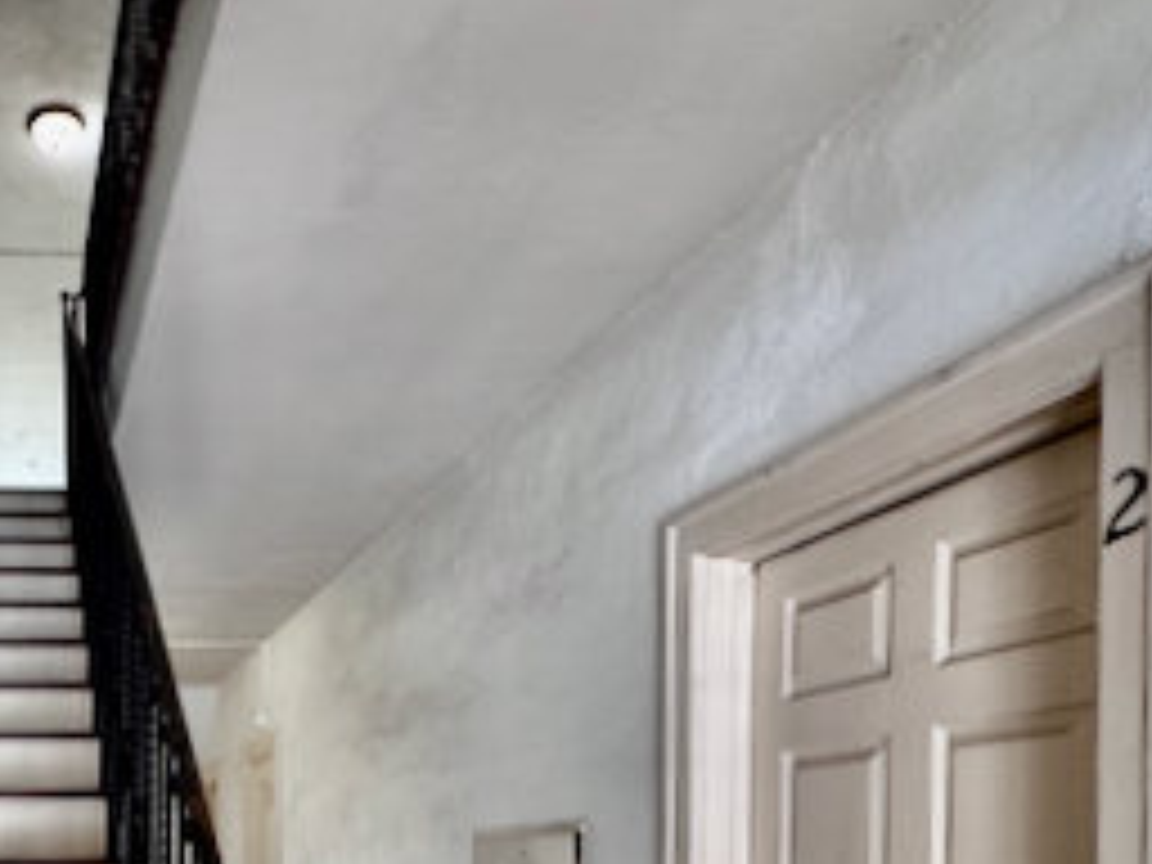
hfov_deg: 46.1
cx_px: 58
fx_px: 1165
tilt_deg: -3.4
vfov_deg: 35.5
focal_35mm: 35
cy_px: 925
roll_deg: -0.3
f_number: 2.2
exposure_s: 1/60
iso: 200
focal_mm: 2.22
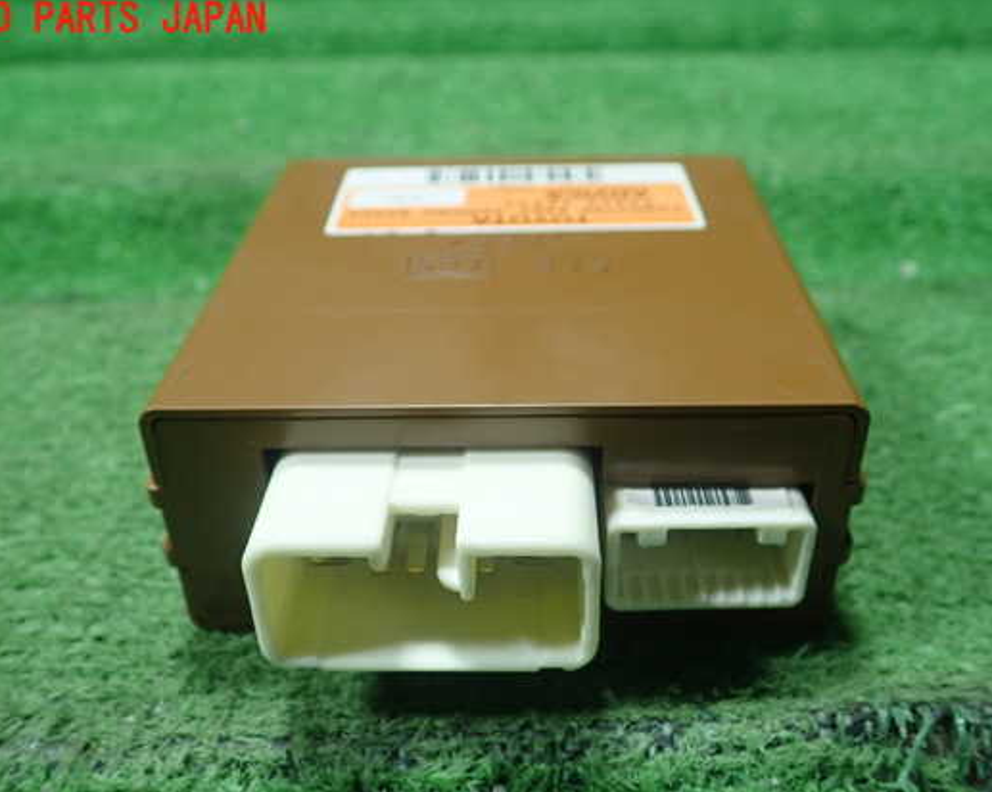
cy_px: 428
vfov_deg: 43.3
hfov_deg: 52.9
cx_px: 493
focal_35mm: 34
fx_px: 998
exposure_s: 1/125
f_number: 2.3
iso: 400
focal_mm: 5.5
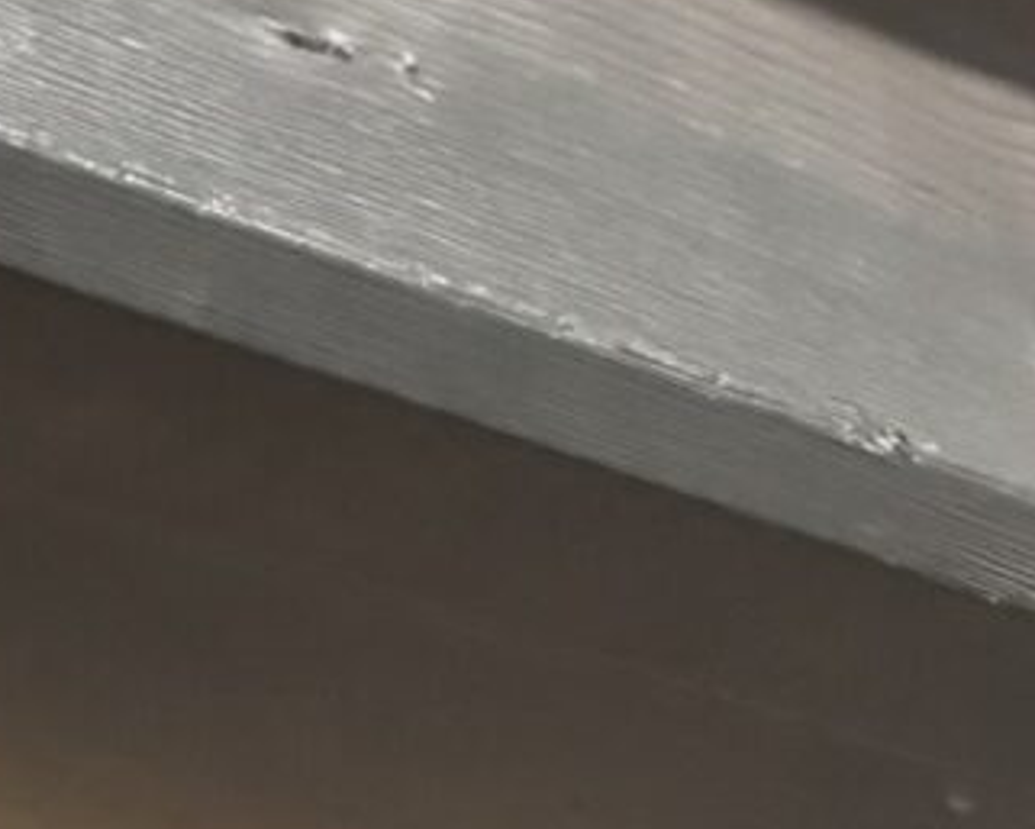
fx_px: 5730
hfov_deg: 9.9
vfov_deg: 7.8
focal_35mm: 187
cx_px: -716
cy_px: 1758
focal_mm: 6.76
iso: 800
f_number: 1.78
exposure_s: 1/40
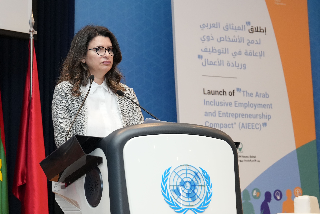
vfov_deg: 13.0
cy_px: 107
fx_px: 933
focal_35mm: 105
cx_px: 160
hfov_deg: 19.5
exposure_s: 1/160
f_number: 5.6
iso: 4000
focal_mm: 70
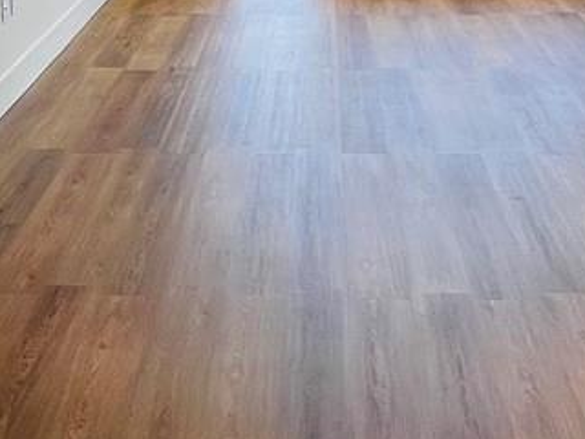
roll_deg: +1.6
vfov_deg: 21.8
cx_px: 260
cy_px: 7
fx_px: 1098
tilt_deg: -11.4
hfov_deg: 29.8
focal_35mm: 65
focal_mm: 1.57
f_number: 1.8
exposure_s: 1/130
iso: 32
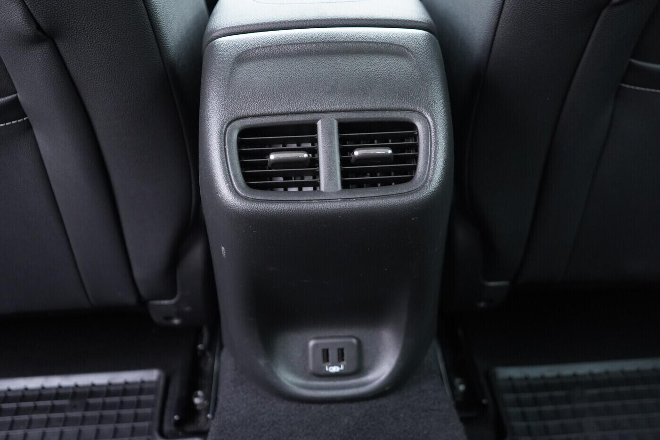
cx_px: 332
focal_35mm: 37
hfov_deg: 51.9
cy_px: 218
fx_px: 678
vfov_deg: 35.9
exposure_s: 1/40
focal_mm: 24
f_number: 2.8
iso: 1250
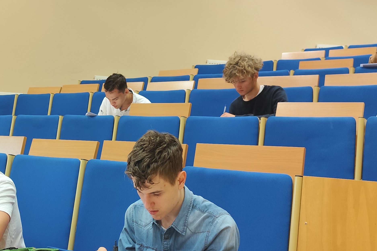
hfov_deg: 36.7
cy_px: 107
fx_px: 544
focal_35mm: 52
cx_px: 69
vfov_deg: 26.0
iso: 320
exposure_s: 1/50
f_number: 1.65
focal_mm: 6.14
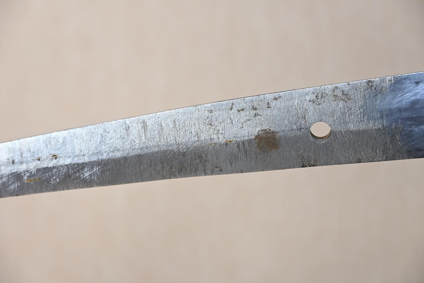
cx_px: 212
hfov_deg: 22.3
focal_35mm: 92
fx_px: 1077
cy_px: 142
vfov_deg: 14.9
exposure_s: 1/2
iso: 100
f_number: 5
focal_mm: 61
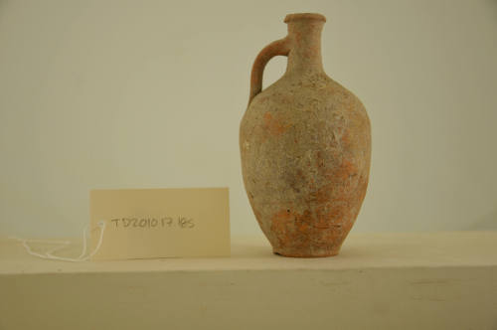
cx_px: 248
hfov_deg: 35.1
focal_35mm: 57
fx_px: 786
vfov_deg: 23.7
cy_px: 165
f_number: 4.8
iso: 200
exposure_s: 1/60
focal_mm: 38
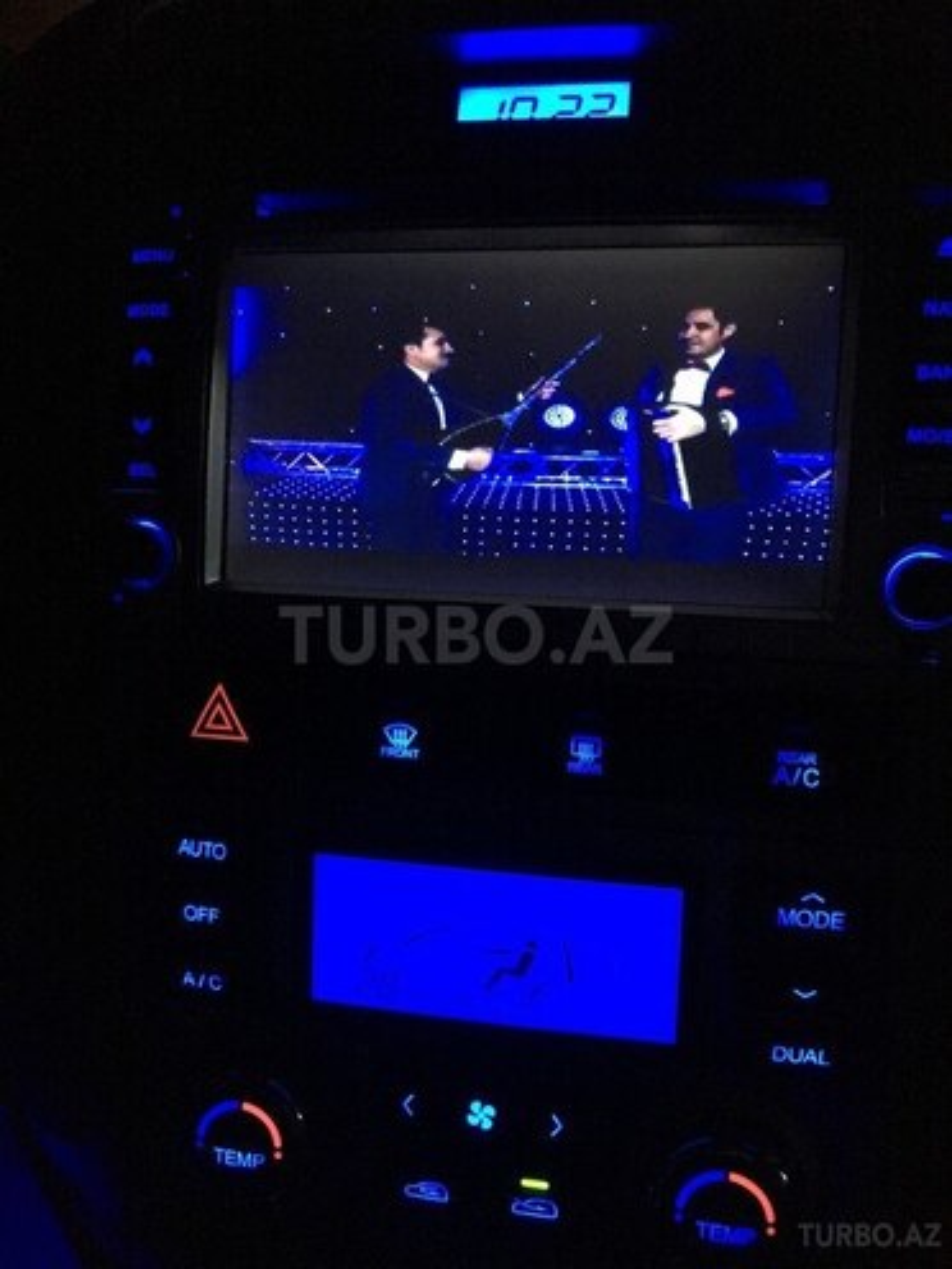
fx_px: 1063
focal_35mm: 29
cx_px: 476
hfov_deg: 48.2
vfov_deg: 61.7
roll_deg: +1.6
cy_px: 634
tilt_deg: -22.4
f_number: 2.2
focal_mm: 4.15
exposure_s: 1/17
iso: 320
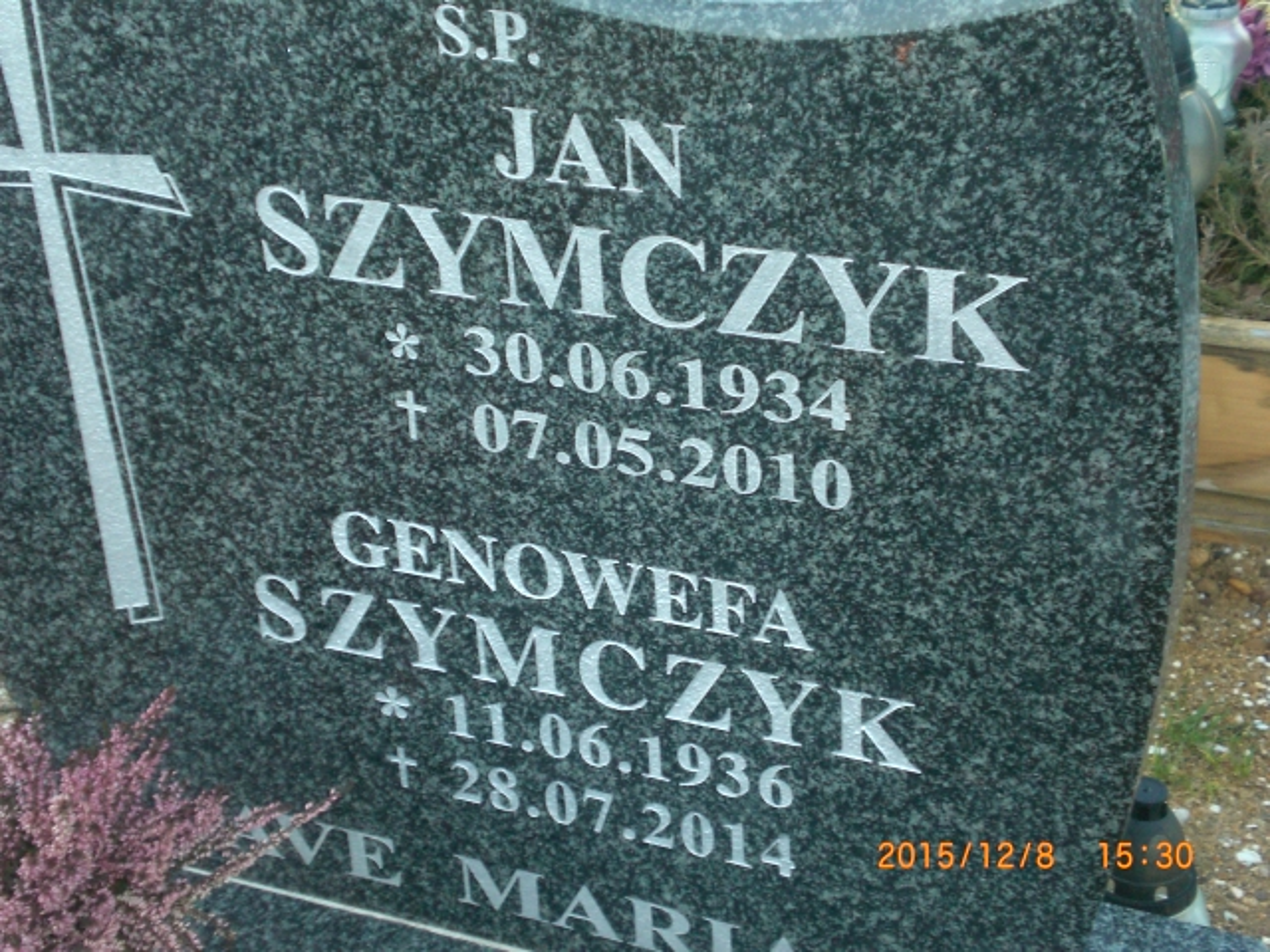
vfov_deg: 23.3
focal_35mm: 63
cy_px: 476
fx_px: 2311
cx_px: 635
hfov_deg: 30.7
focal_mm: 10.4
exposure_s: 1/30
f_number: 4
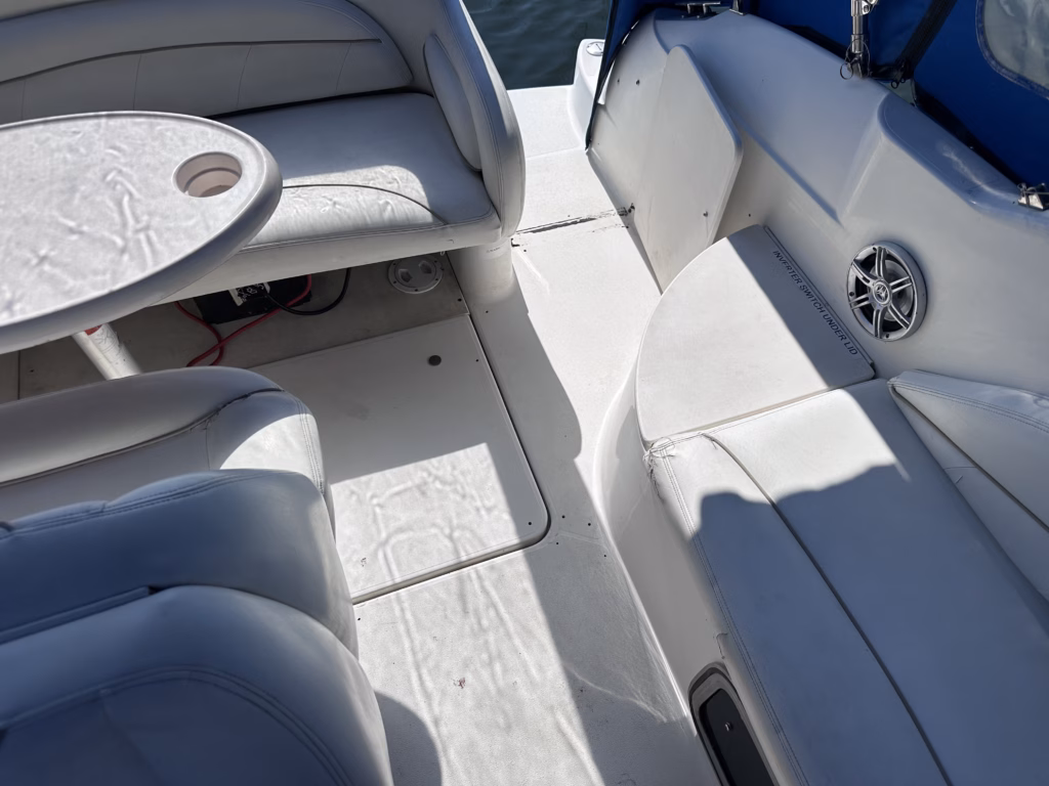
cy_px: 393
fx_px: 727
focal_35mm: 24
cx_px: 524
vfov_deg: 56.8
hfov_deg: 71.6
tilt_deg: -57.6
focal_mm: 6.86
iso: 80
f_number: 1.78
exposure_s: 1/10753
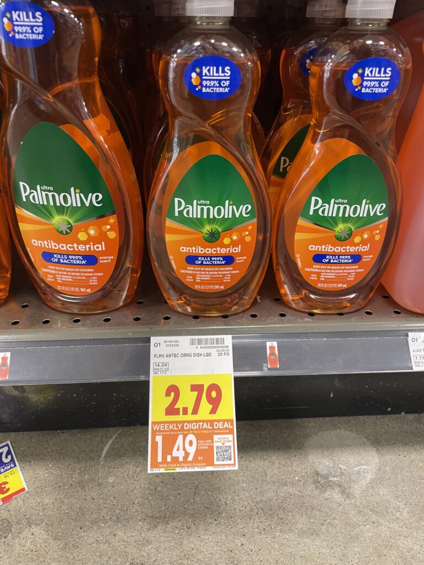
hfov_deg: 53.1
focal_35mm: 26
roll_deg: +0.6
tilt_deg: -31.8
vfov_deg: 67.3
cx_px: 212
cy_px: 282
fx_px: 425
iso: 200
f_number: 1.6
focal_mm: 4.2
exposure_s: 1/43
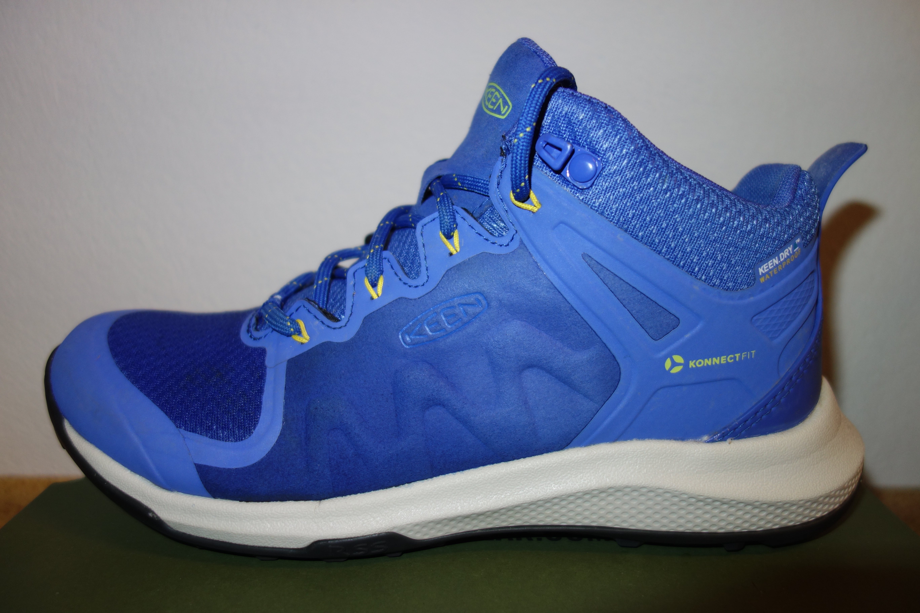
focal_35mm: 28
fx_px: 715
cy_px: 306
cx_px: 460
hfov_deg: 65.5
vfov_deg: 46.4
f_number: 1.8
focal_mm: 10.4
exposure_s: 1/30
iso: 125
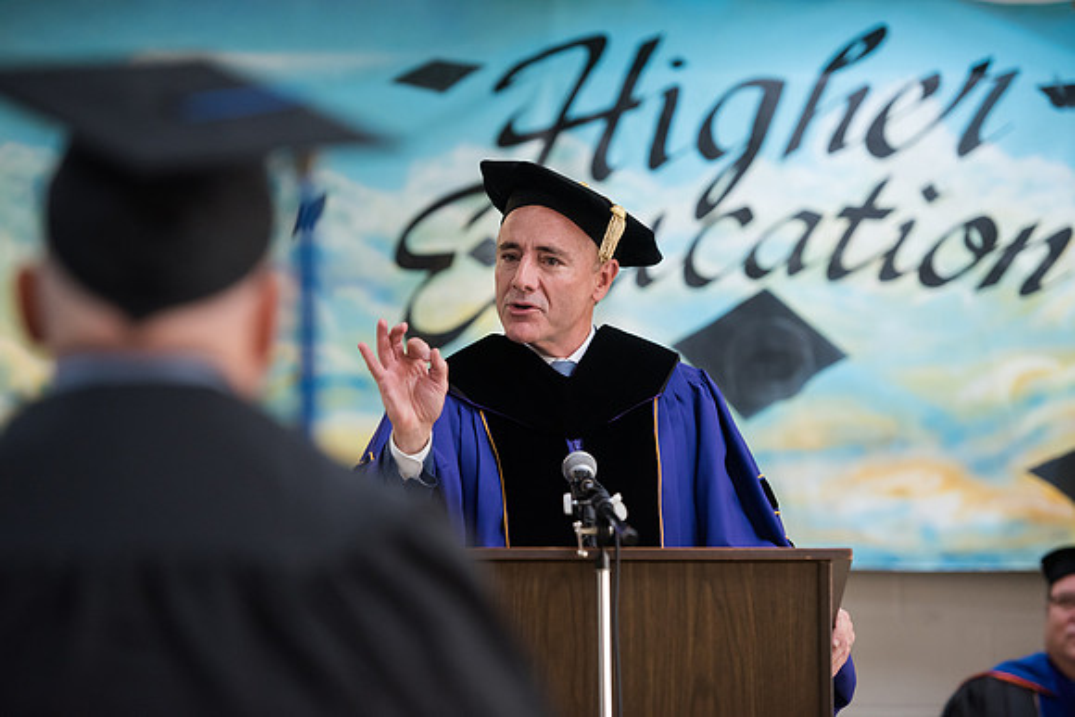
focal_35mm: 140
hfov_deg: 14.7
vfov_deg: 9.8
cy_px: 358
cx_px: 538
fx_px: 4181
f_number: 2.8
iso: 2000
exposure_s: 1/200
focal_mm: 140
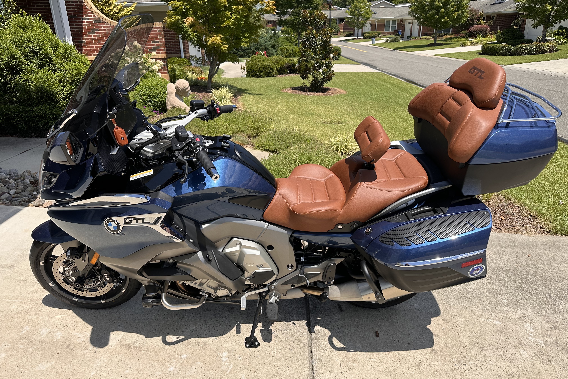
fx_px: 394
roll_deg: +1.9
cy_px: 189
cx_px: 284
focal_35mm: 25
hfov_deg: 71.5
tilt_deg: -21.4
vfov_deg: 51.3
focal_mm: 6.86
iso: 80
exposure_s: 1/3472
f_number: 1.78
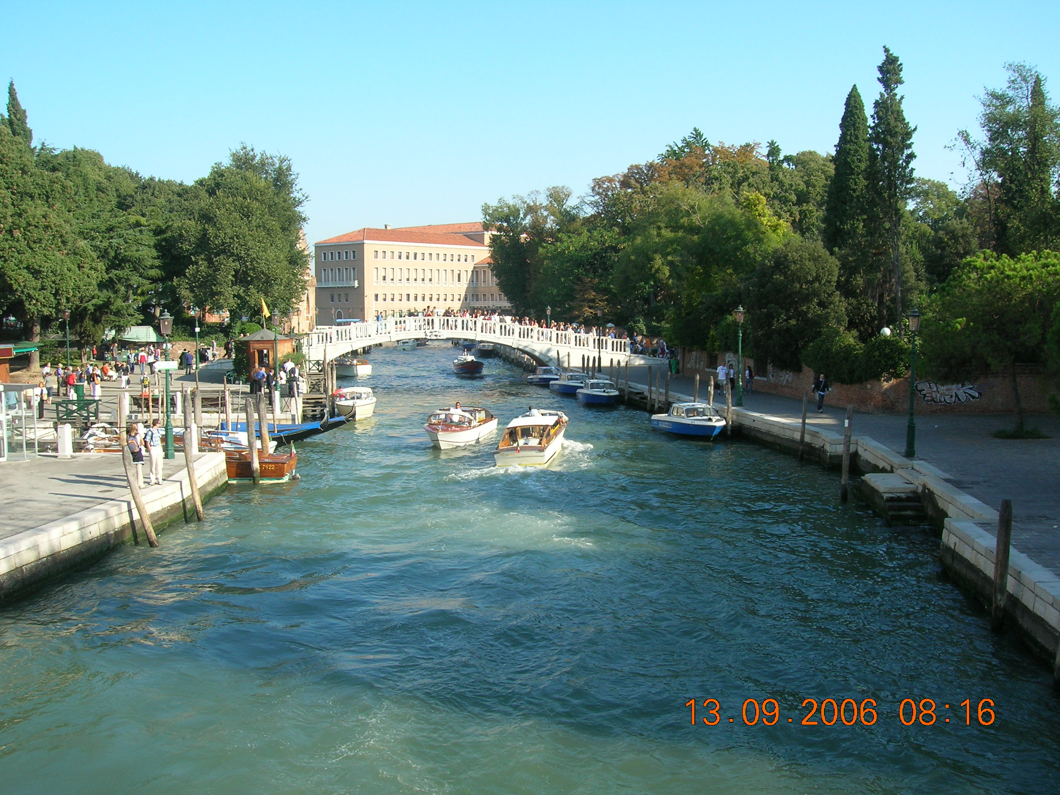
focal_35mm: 34
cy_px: 398
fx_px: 1041
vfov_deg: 41.8
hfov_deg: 54.0
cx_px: 530
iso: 50
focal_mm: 5.7
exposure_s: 1/180
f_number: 4.9
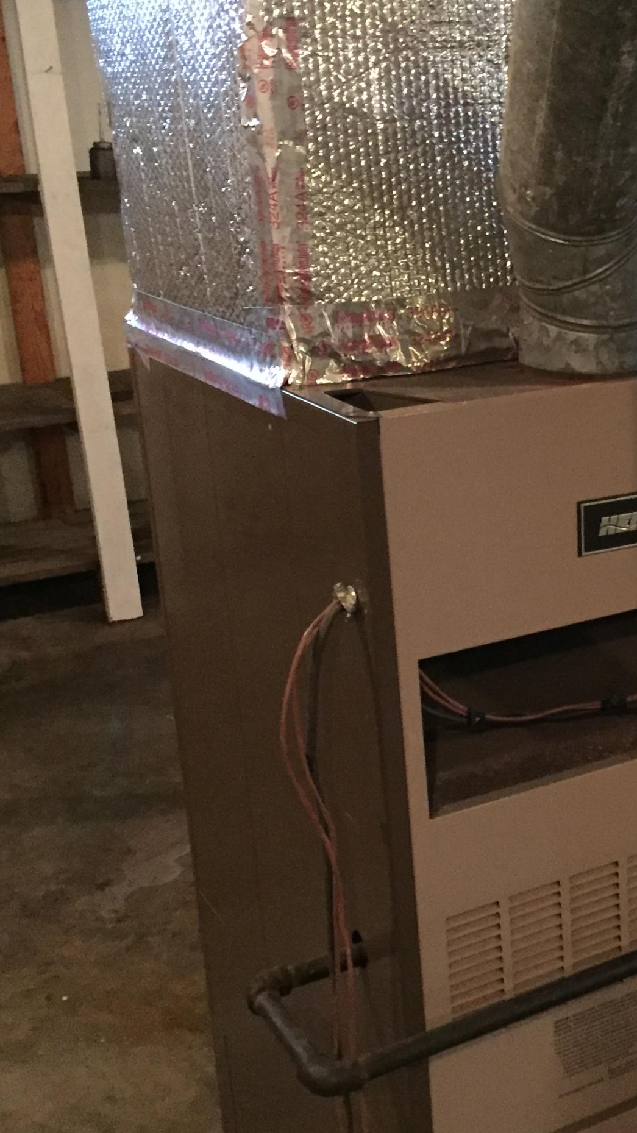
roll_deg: -0.3
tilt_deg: -16.9
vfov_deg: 40.6
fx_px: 1532
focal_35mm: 51
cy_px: 581
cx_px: 636
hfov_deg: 22.6
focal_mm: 4.15
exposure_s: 1/15
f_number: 2.2
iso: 400
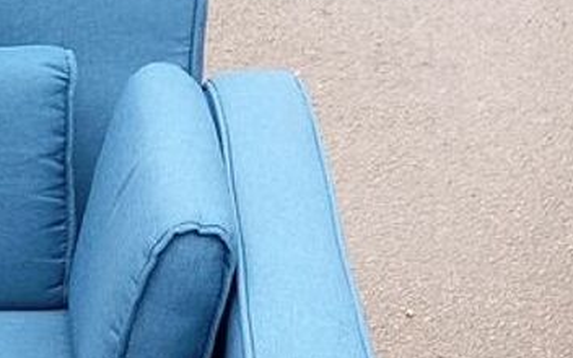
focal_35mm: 112
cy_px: 692
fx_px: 1749
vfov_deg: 10.8
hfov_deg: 17.2
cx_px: -217
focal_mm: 4.22
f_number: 1.8
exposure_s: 1/100
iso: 337
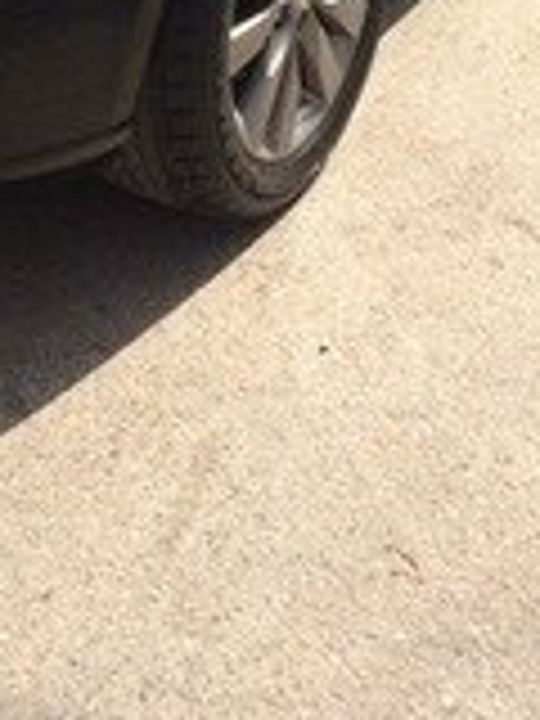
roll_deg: +1.3
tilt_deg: -24.2
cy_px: -171
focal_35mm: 90
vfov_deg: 20.2
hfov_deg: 16.2
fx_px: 1872
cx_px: 40
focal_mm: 4.15
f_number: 2.2
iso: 32
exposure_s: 1/1026
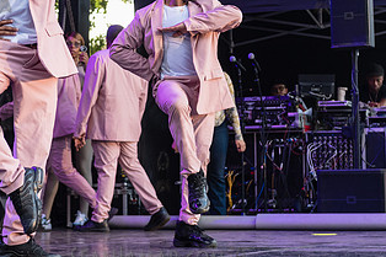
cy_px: 51
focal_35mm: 111
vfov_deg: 12.3
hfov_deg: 18.4
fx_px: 1189
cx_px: 162
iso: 1000
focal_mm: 60
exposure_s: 1/640
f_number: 3.2
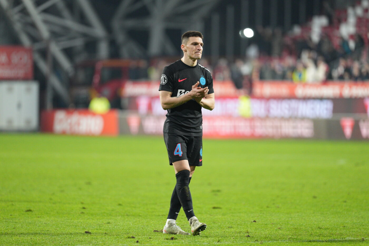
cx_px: 184
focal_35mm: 300
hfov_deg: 6.9
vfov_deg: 4.6
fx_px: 3074
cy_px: 123
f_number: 2.8
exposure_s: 1/1000
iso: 3200
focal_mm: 300
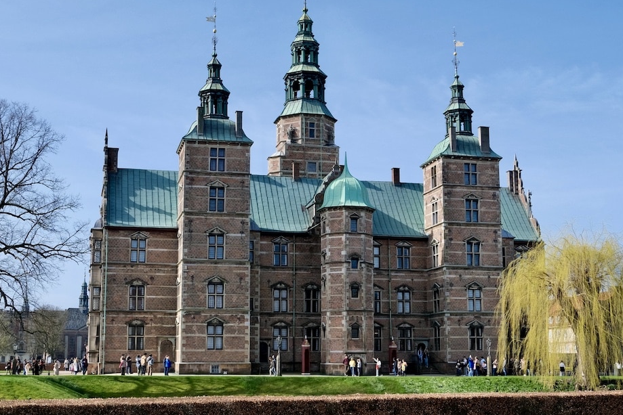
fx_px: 813
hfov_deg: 41.9
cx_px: 320
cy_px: 225
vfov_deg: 28.6
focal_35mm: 47
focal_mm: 24.2
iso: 320
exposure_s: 1/800
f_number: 5.6
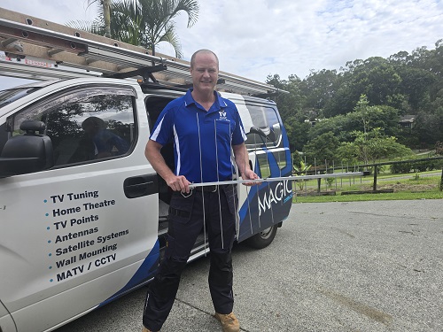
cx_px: 222
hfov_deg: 73.9
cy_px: 166
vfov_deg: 58.9
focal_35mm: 23
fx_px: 294
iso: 12
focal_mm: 6.3
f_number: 1.7
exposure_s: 1/521
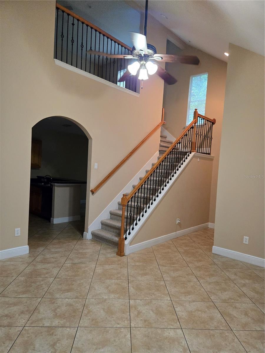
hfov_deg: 58.9
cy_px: 176
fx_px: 235
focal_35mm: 23
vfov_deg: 73.9
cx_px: 132
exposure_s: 1/120
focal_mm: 5.4
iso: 800
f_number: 1.8
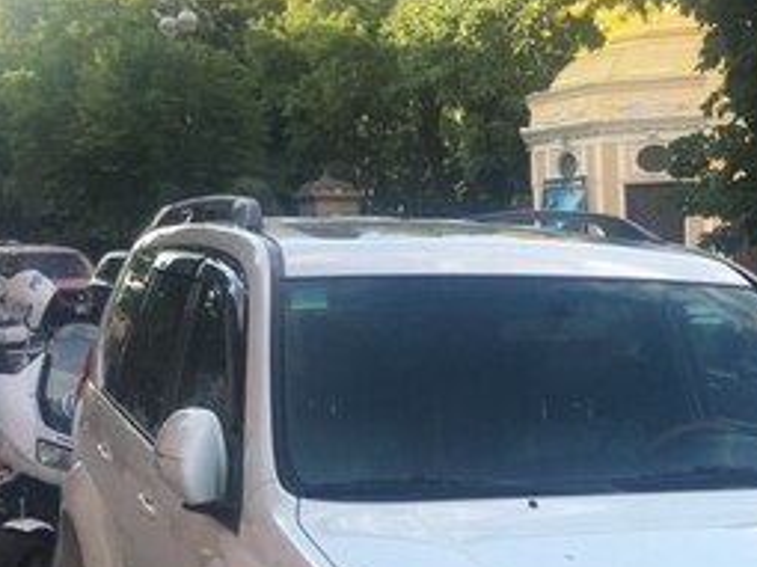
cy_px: 678
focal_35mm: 75
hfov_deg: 25.4
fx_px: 1639
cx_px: 641
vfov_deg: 18.6
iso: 25
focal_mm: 4.15
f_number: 2.2
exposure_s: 1/261
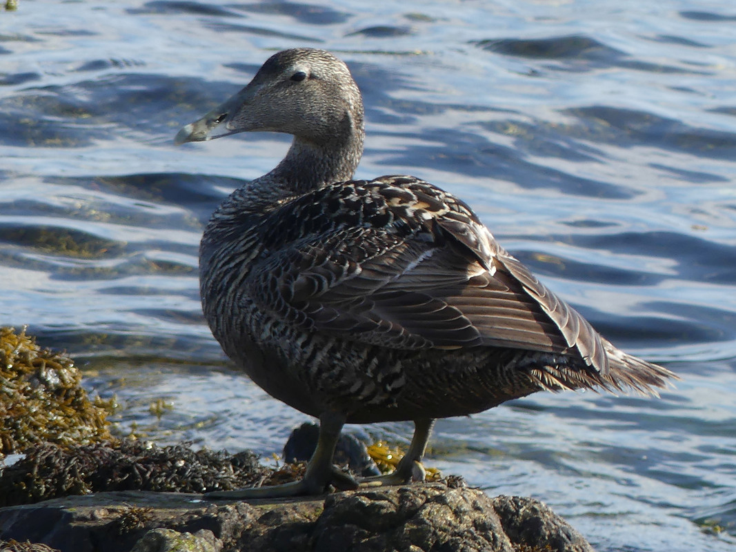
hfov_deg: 1.7
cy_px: 276
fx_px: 25511
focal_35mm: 1200
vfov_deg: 1.2
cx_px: 368
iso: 100
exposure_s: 1/500
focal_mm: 108
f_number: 4
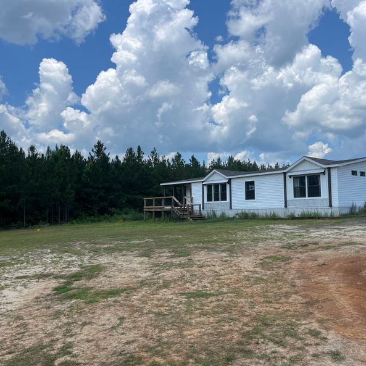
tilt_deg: +3.6
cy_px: 184
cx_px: 199
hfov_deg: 52.5
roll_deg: +1.3
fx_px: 371
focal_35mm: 31
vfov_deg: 52.5
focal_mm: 5.1
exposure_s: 1/5319
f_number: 1.6
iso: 50
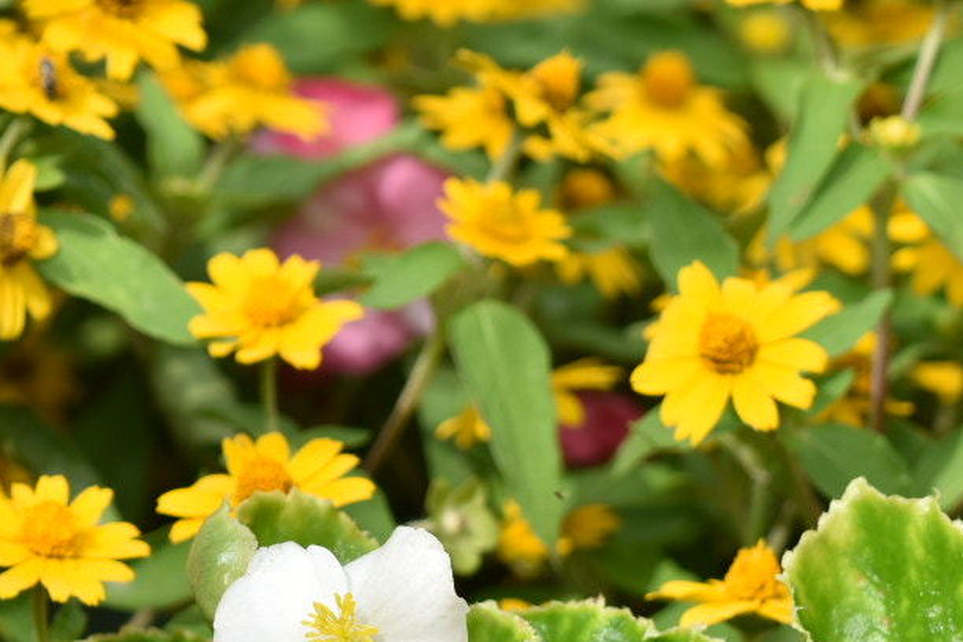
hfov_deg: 6.1
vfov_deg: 4.1
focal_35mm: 339
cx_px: 267
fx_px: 9076
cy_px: 462
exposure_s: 1/640
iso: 100
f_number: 6.3
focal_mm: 85
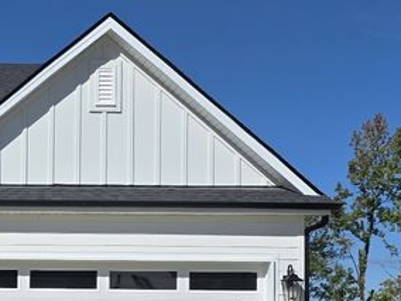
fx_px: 961
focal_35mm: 83
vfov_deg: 17.4
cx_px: -83
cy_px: 294
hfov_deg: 21.8
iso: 50
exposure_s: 1/7944
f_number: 1.7
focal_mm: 6.3
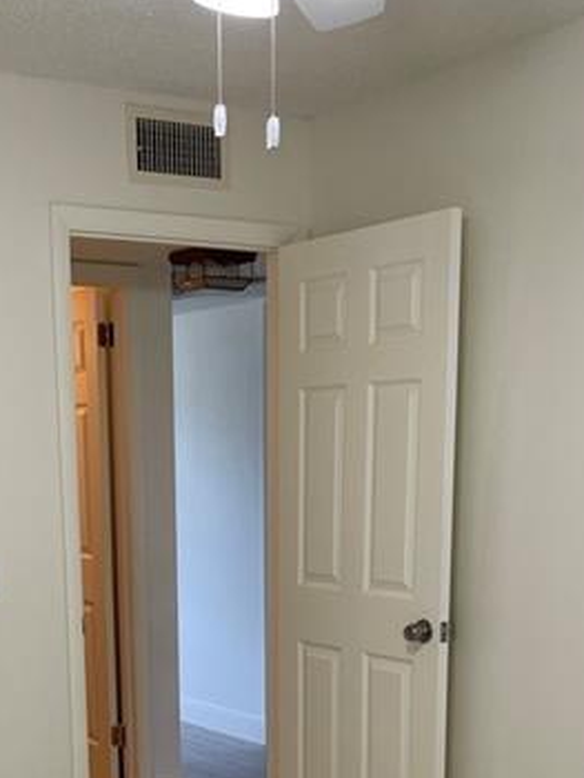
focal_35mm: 57
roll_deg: +0.7
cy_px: 727
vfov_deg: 31.8
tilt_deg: -12.4
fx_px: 1281
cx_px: 191
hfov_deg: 25.5
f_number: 1.6
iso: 64
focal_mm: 5.1
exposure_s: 1/60
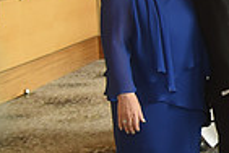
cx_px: 439
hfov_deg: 11.4
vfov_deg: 8.3
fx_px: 1043
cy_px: 4
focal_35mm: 164
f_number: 7.1
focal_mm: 40
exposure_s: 1/160
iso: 1600
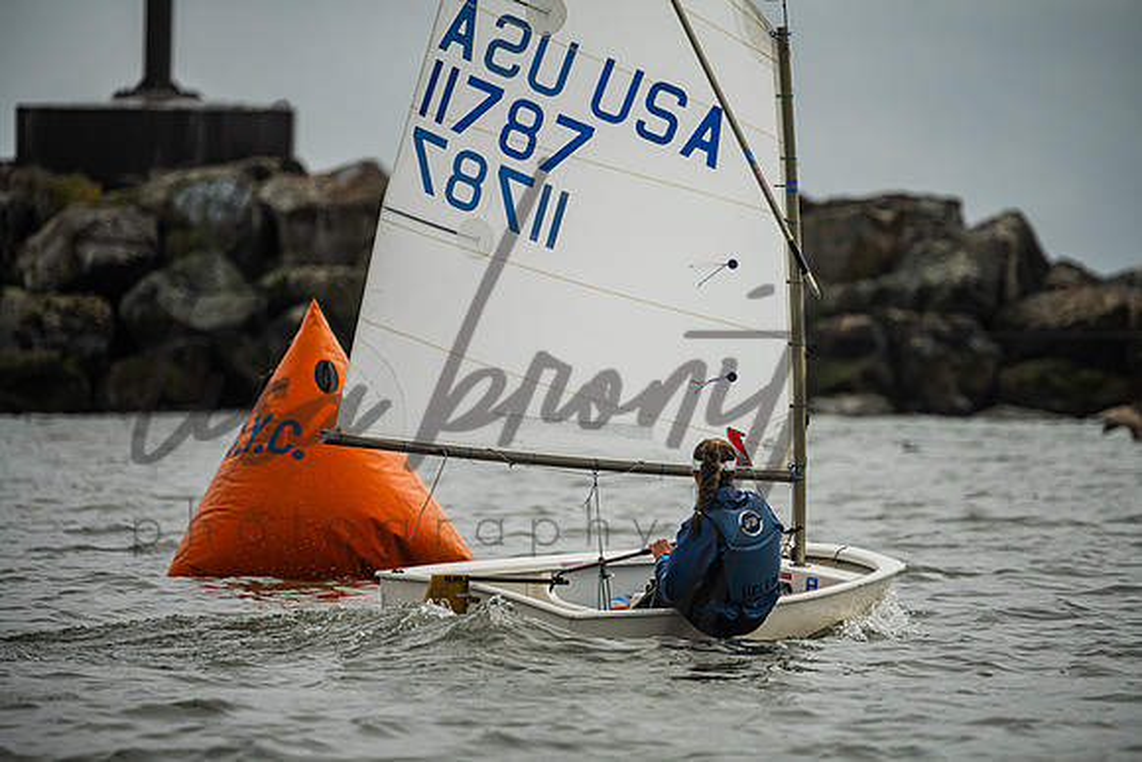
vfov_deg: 3.4
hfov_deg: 5.2
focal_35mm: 400
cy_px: 381
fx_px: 12691
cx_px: 571
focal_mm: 400
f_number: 5.6
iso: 320
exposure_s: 1/5000
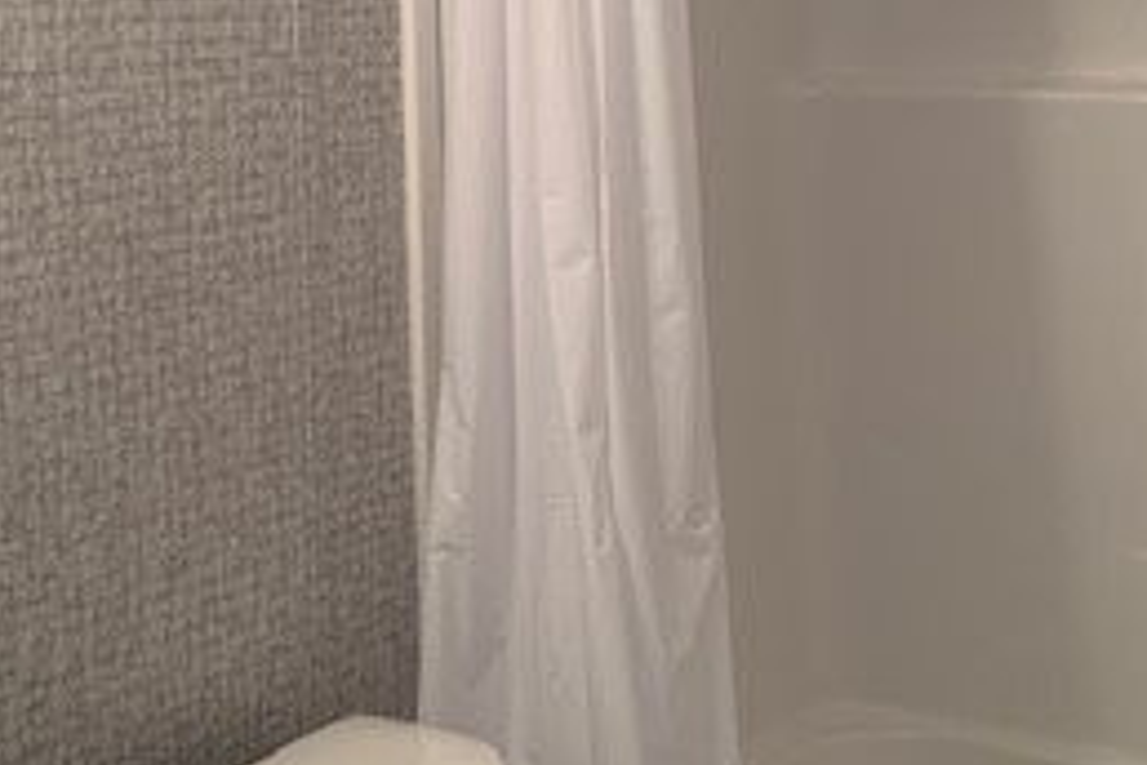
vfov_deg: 20.2
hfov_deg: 30.1
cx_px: 618
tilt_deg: -8.1
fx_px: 2135
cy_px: 209
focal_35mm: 67
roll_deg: +0.9
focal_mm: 4.25
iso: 64
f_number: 1.8
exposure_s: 1/60
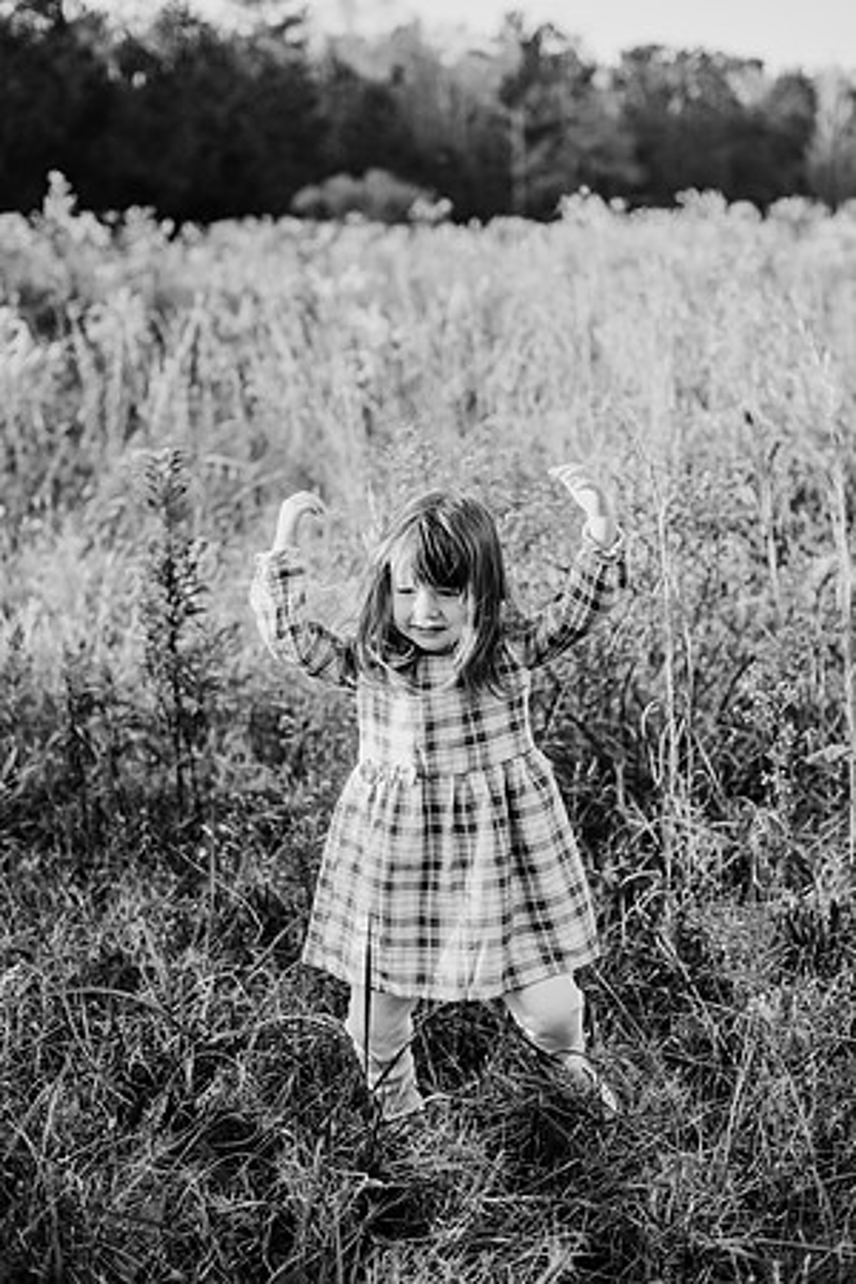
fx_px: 1783
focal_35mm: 50
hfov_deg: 27.0
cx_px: 428
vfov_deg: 39.6
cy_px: 642
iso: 500
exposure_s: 1/1000
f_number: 2.8
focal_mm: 50
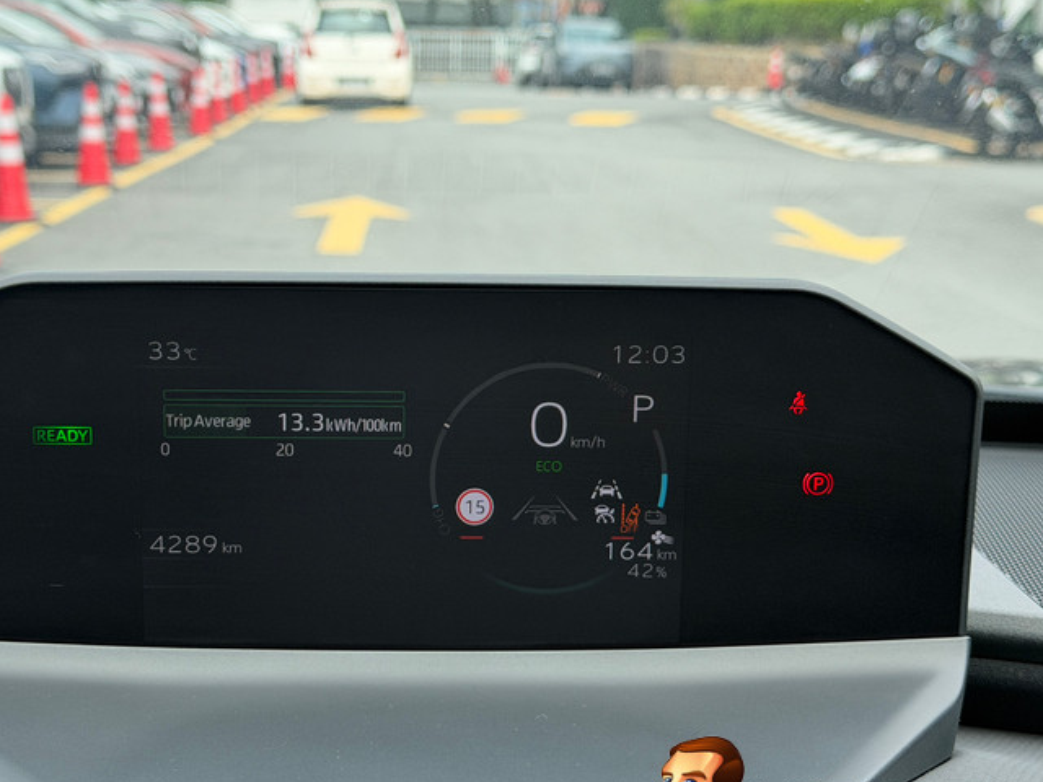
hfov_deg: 30.7
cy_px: 455
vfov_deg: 23.3
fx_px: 1898
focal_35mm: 63
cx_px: 437
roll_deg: -1.5
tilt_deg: -12.7
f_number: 1.78
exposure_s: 1/681
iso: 100
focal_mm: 6.76
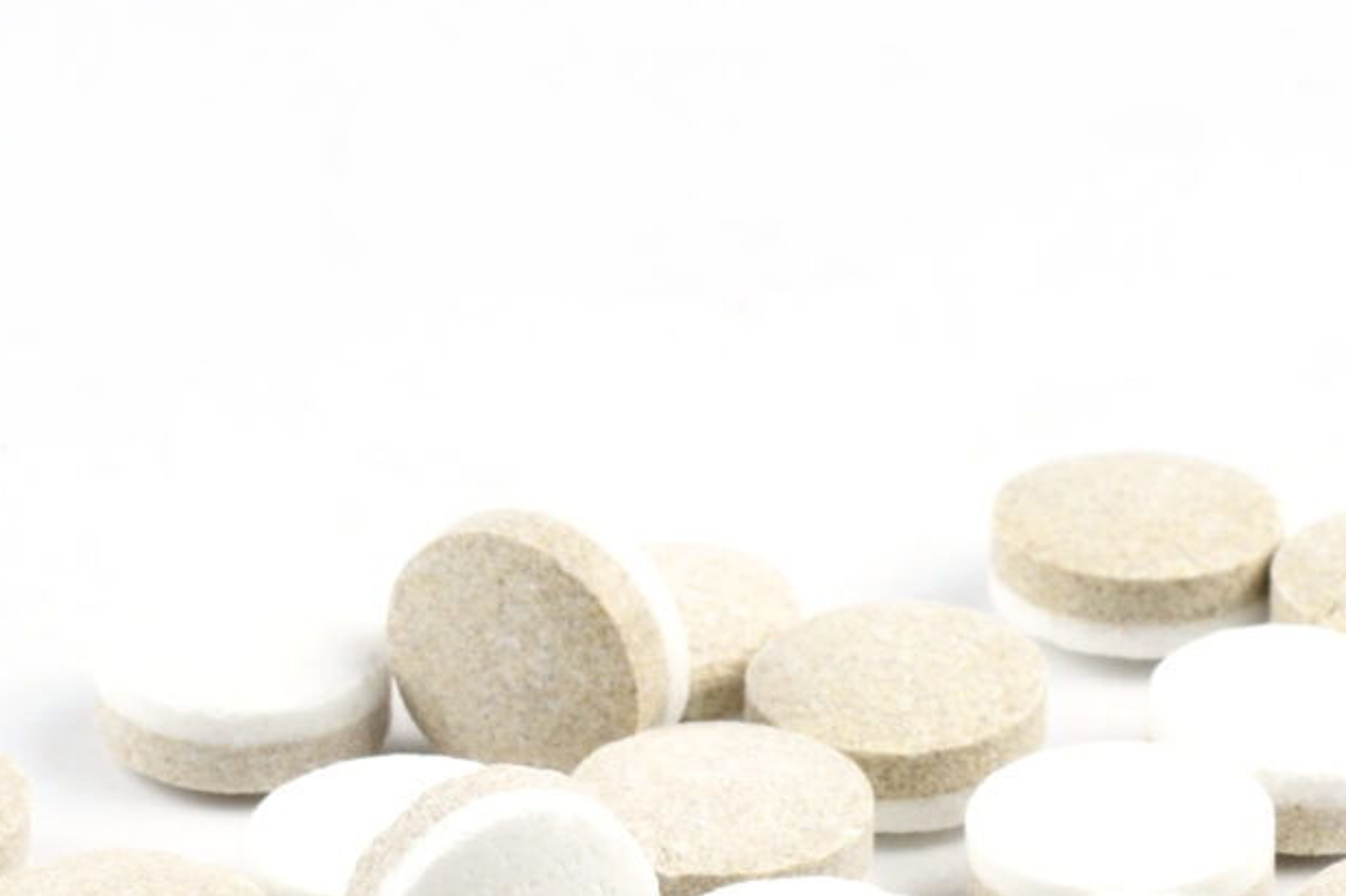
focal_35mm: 249
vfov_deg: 5.5
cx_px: 932
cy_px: 941
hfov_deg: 8.3
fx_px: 9307
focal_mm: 50
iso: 250
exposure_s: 1/10
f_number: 14
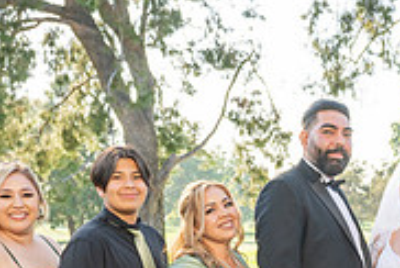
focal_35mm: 93
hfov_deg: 21.2
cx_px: 385
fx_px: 1035
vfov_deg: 14.0
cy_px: 370
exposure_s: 1/200
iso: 200
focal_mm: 27
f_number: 5.6
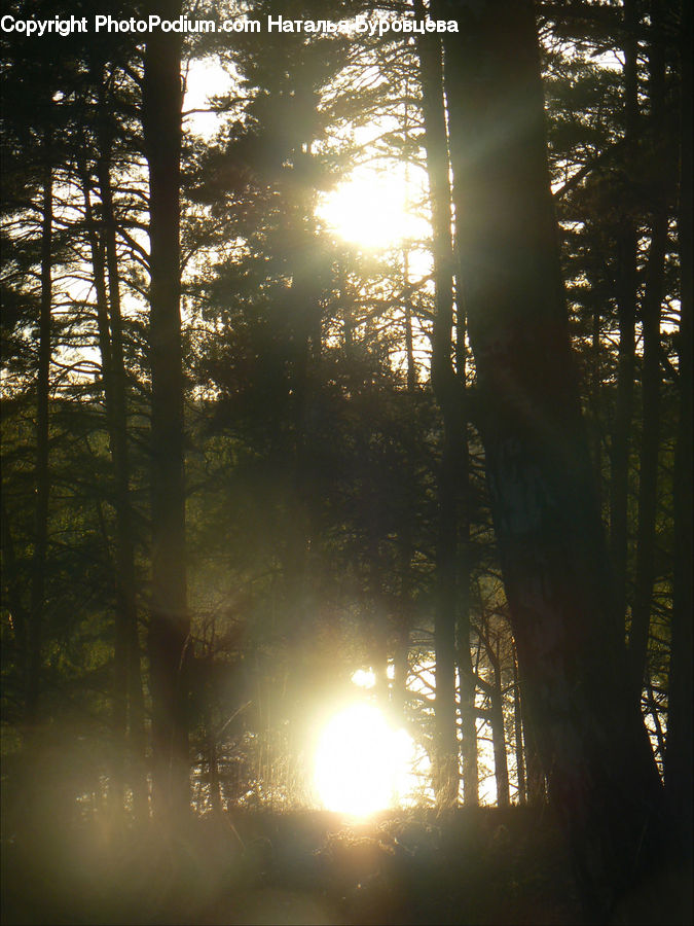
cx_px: 347
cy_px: 463
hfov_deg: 14.9
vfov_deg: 19.8
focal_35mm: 99
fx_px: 2646
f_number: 5.6
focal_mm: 16.5
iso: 80
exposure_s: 1/320
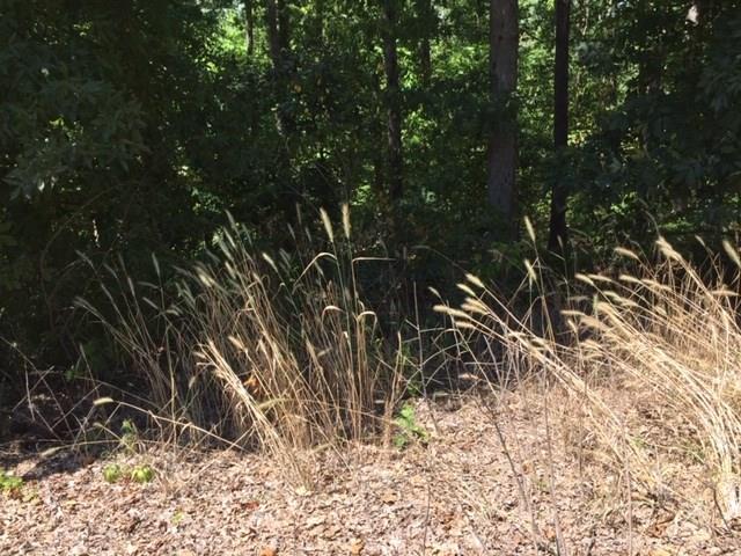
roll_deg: -0.5
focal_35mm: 29
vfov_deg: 48.2
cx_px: 370
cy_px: 278
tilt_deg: -17.5
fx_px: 621
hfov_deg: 61.7
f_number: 2.2
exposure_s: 1/659
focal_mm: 4.15
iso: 32
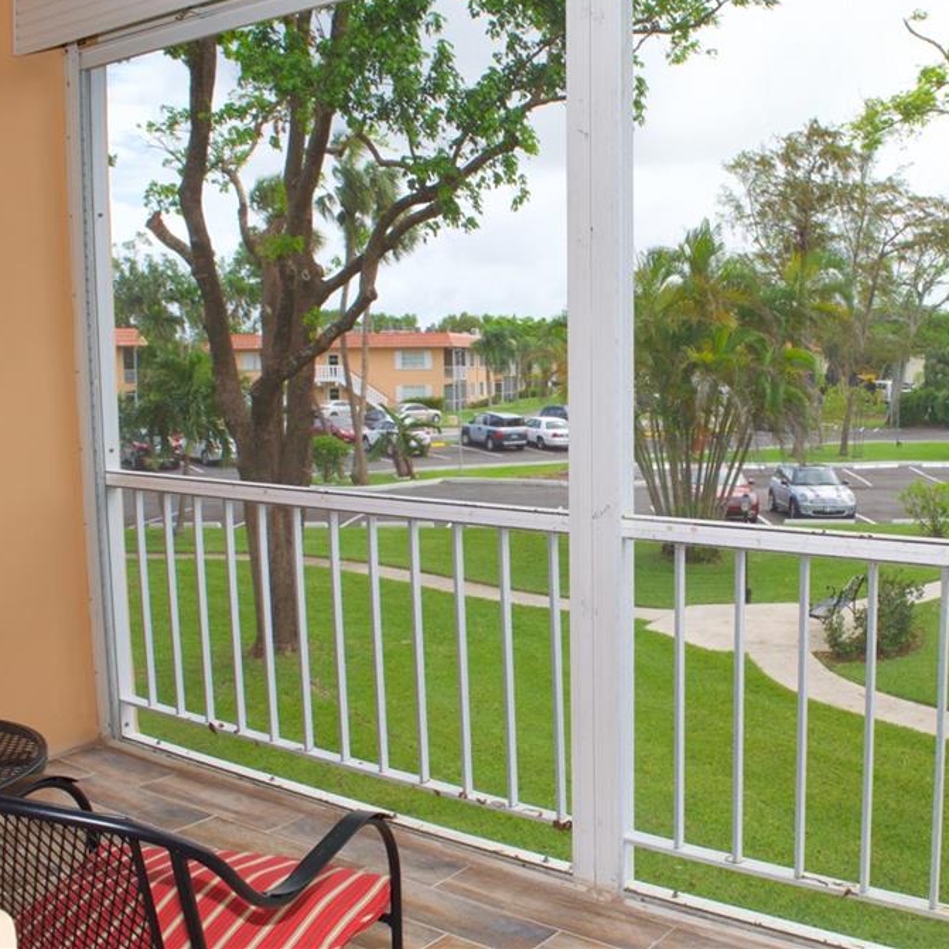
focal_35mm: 35
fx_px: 1086
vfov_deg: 47.2
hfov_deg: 46.4
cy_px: 468
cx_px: 638
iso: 400
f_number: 9.5
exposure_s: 1/200
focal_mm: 18
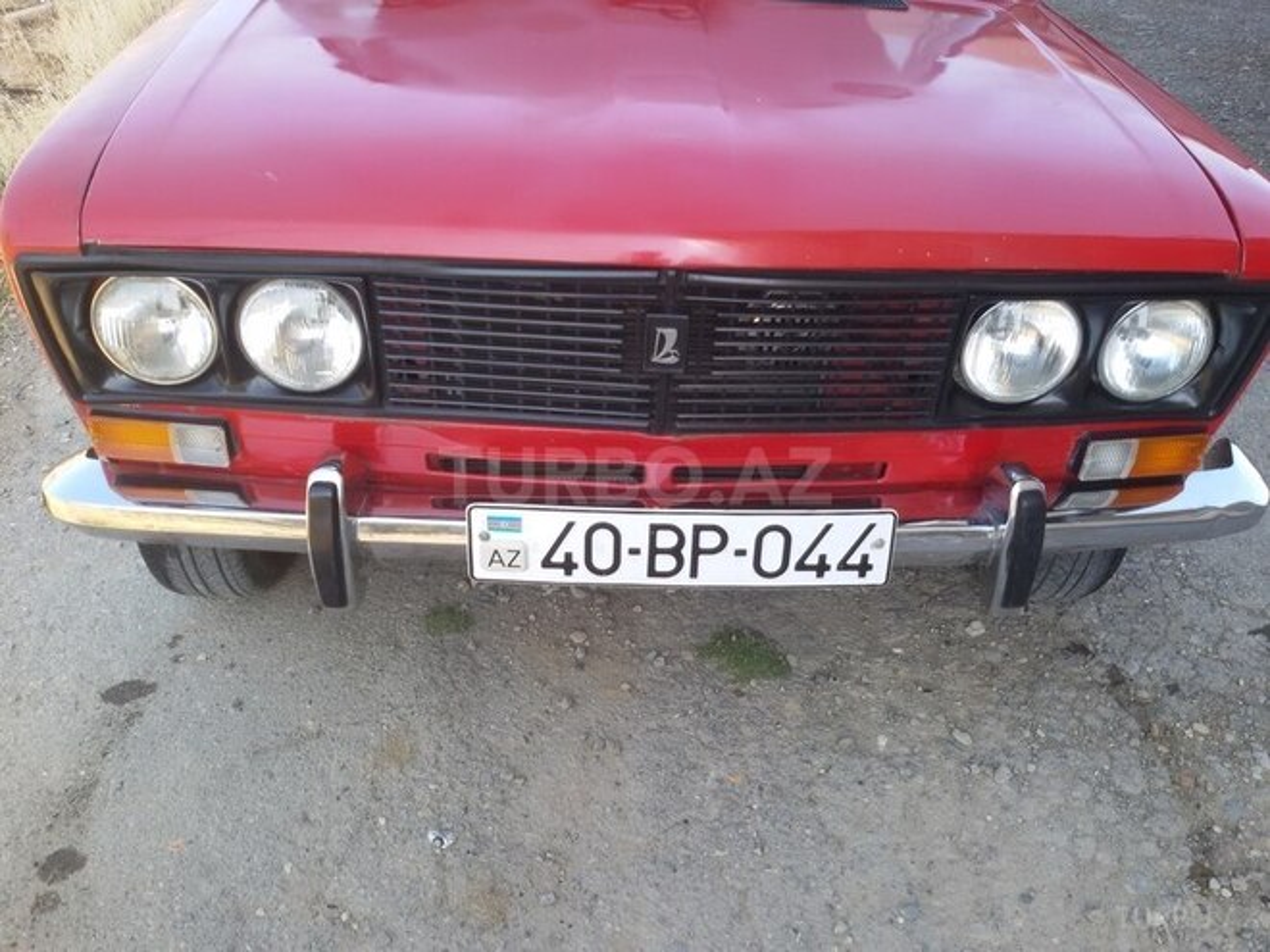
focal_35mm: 31
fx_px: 1137
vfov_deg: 45.4
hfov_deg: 58.4
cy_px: 476
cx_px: 635
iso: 40
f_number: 2.4
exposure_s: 1/124
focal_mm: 2.93
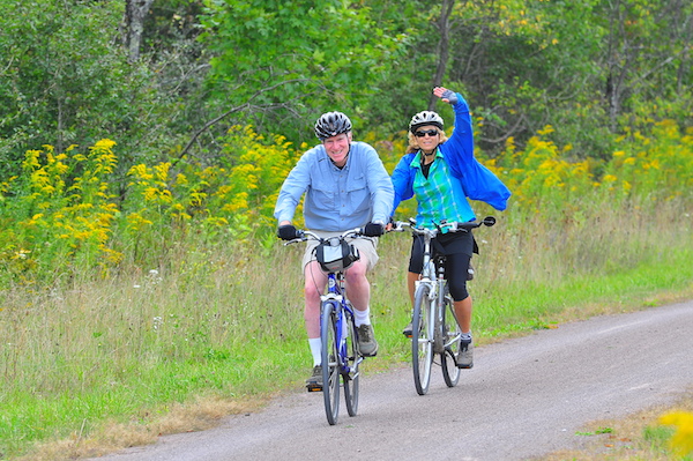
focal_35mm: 315
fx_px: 6059
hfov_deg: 6.5
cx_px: 346
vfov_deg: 4.4
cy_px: 230
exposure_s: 1/160
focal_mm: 210
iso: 250
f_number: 9
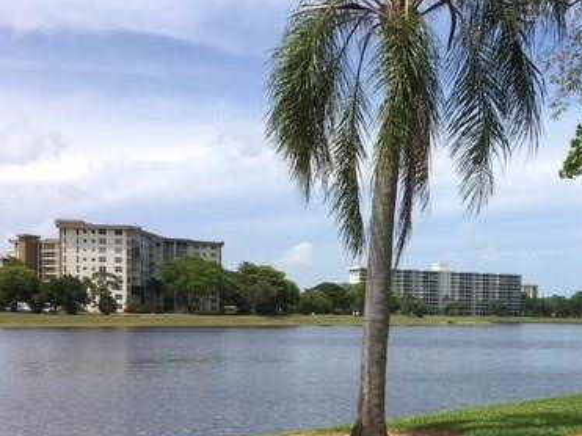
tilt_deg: -0.7
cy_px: 348
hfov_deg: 36.3
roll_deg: -1.4
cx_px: 500
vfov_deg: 28.5
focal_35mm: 50
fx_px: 840
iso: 25
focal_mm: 4.15
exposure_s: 1/2564
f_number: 2.2
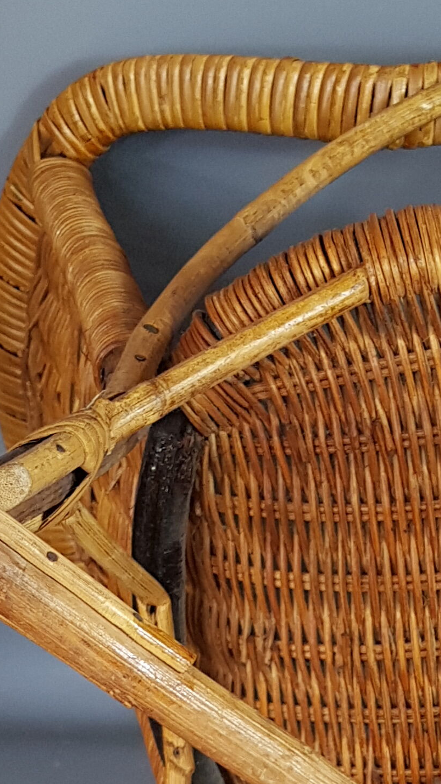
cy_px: 755
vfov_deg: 34.4
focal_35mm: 56
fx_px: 1165
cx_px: 516
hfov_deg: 20.2
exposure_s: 1/100
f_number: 1.7
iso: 100
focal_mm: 4.2
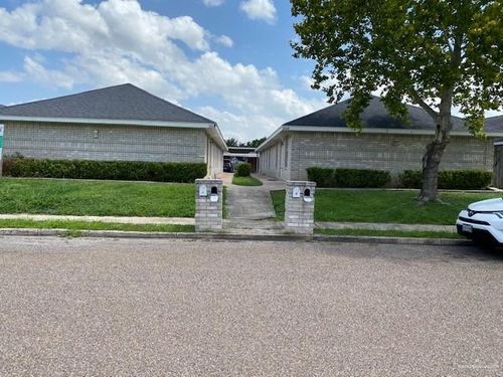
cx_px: 252
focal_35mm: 26
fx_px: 378
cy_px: 188
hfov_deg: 67.3
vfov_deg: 53.1
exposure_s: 1/2315
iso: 32
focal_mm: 4.25
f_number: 1.8
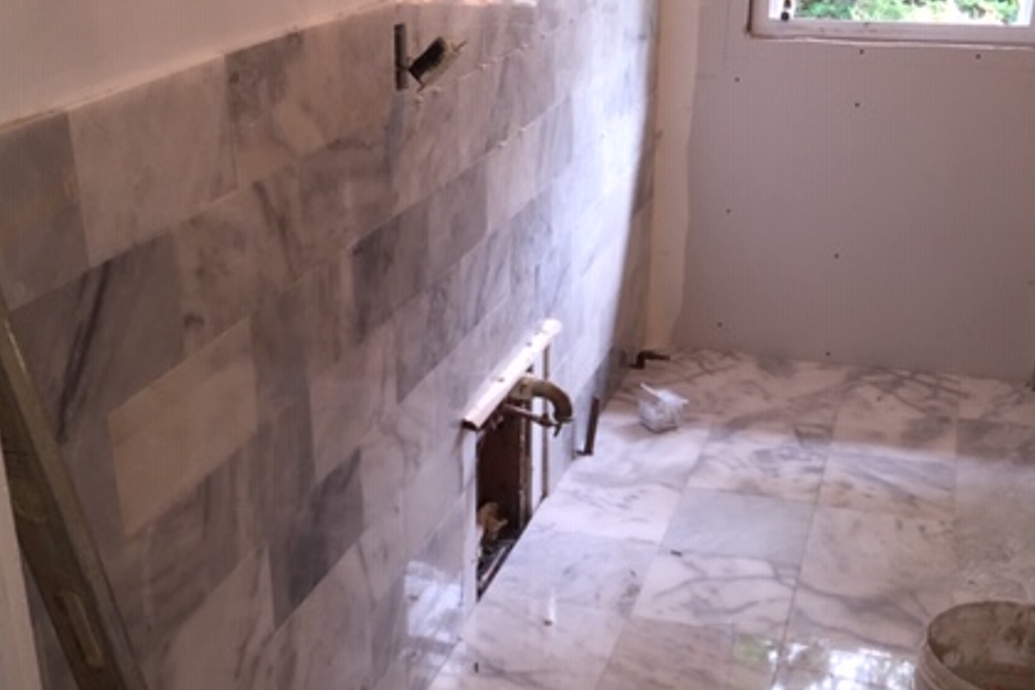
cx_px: 483
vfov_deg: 29.1
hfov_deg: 42.7
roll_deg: -0.6
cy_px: 458
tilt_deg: -25.9
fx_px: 1322
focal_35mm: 46
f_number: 2.2
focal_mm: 4.15
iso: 50
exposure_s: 1/30
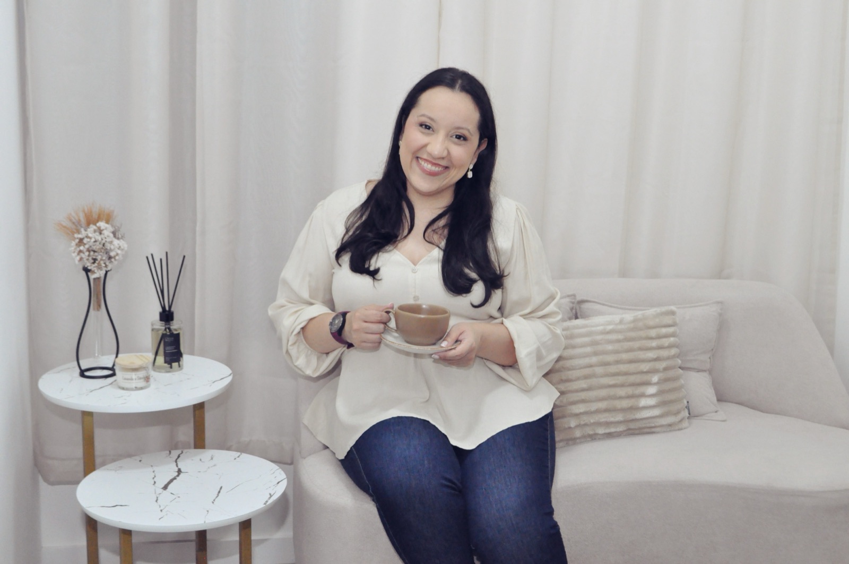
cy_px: 282
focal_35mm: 51
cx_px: 424
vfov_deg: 26.4
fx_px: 1201
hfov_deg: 38.9
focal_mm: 34
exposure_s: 1/80
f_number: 7.1
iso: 3200
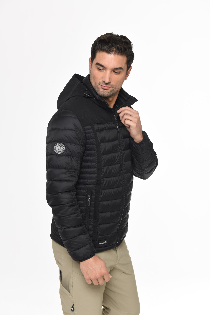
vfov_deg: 32.4
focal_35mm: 62
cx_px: 105
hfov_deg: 21.9
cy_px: 158
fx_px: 542
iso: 100
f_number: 9
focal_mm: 62
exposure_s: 1/125
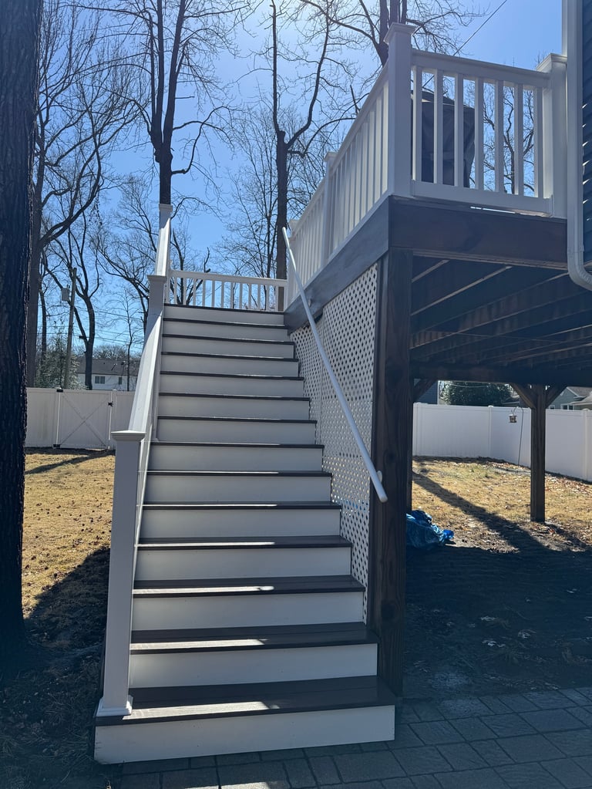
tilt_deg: +2.9
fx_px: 547
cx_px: 296
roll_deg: -0.9
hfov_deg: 56.8
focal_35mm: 24
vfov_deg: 71.6
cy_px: 394
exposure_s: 1/3597
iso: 80
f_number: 1.78
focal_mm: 6.76
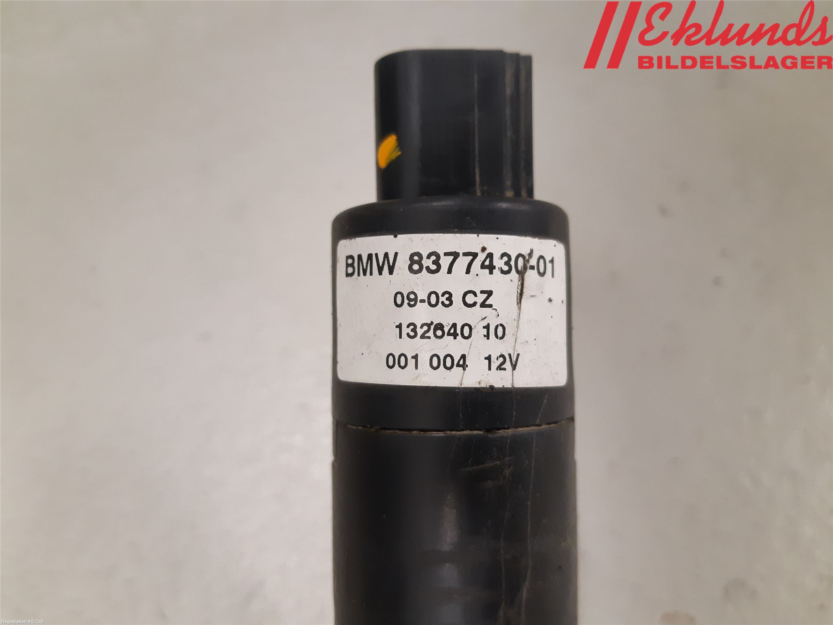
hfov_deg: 67.3
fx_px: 626
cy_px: 312
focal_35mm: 26
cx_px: 416
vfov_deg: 53.1
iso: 250
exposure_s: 1/50
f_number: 1.7
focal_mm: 3.93
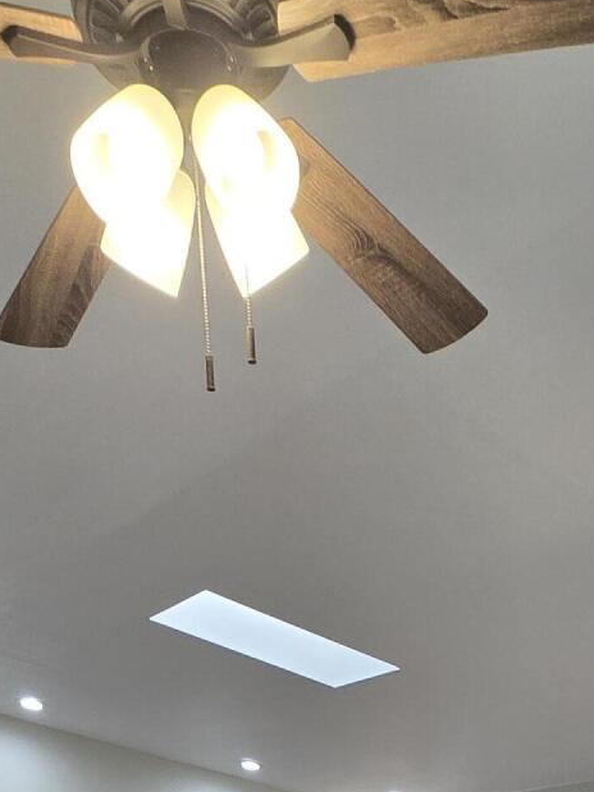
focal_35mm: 42
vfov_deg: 29.4
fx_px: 961
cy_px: 1159
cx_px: 403
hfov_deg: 34.0
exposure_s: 1/60
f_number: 2.2
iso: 100
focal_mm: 2.2
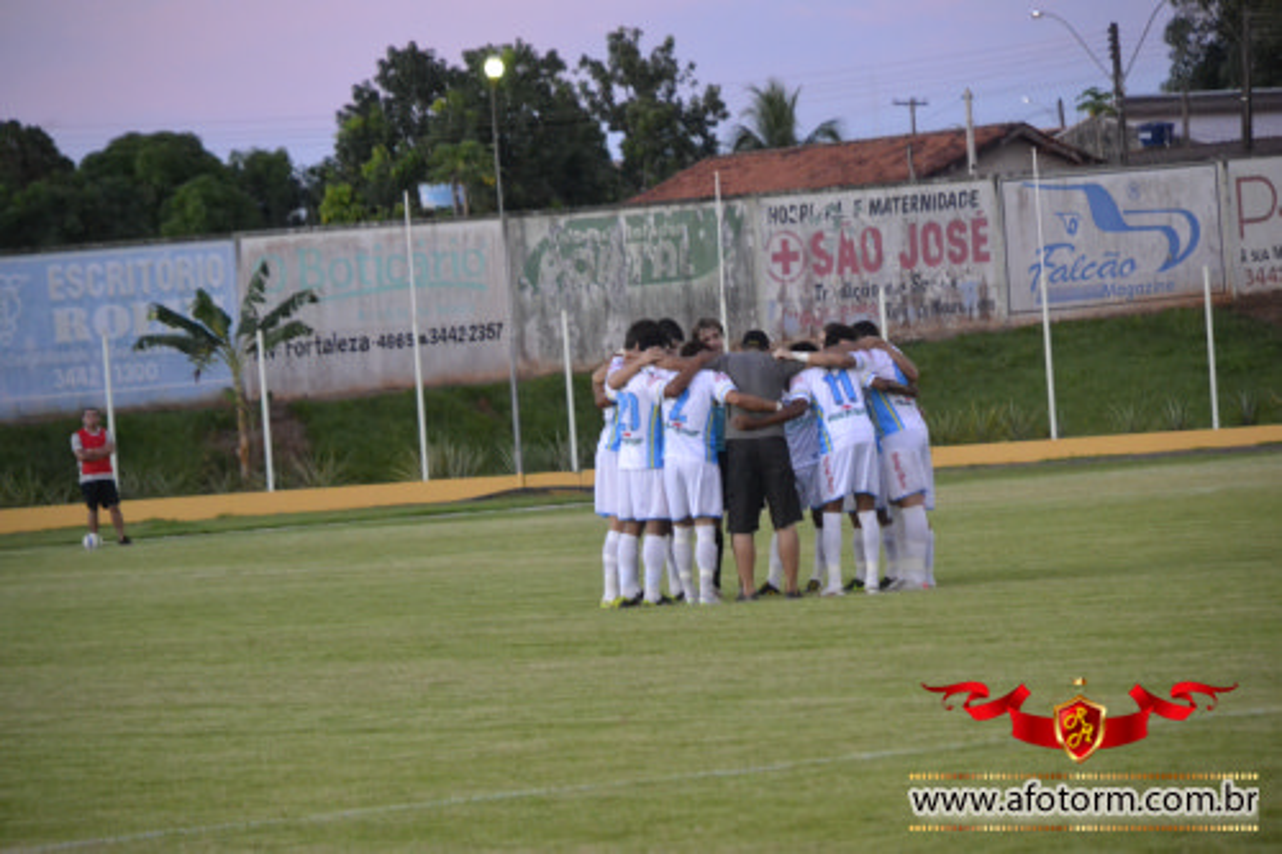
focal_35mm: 202
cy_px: 427
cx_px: 641
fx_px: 7208
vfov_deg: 6.8
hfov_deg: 10.2
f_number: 5.6
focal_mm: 135
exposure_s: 1/100
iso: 3200
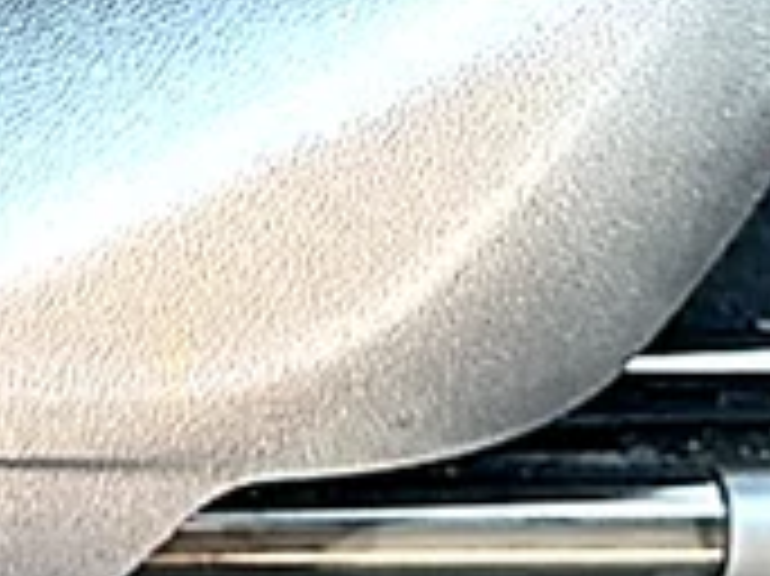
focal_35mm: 168
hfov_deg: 11.3
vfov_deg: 8.4
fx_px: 3734
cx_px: -365
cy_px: -506
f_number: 1.78
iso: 50
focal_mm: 6.86
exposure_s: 1/105
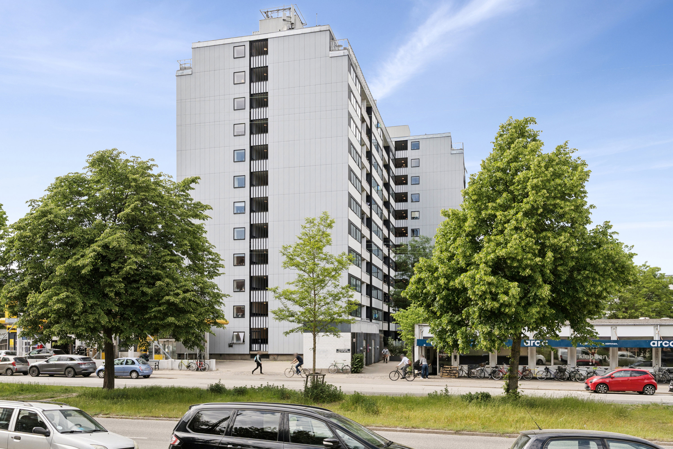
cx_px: 336
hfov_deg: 67.4
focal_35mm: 27
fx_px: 505
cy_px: 224
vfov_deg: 47.9
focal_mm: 18
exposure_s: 1/320
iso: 100
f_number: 6.3
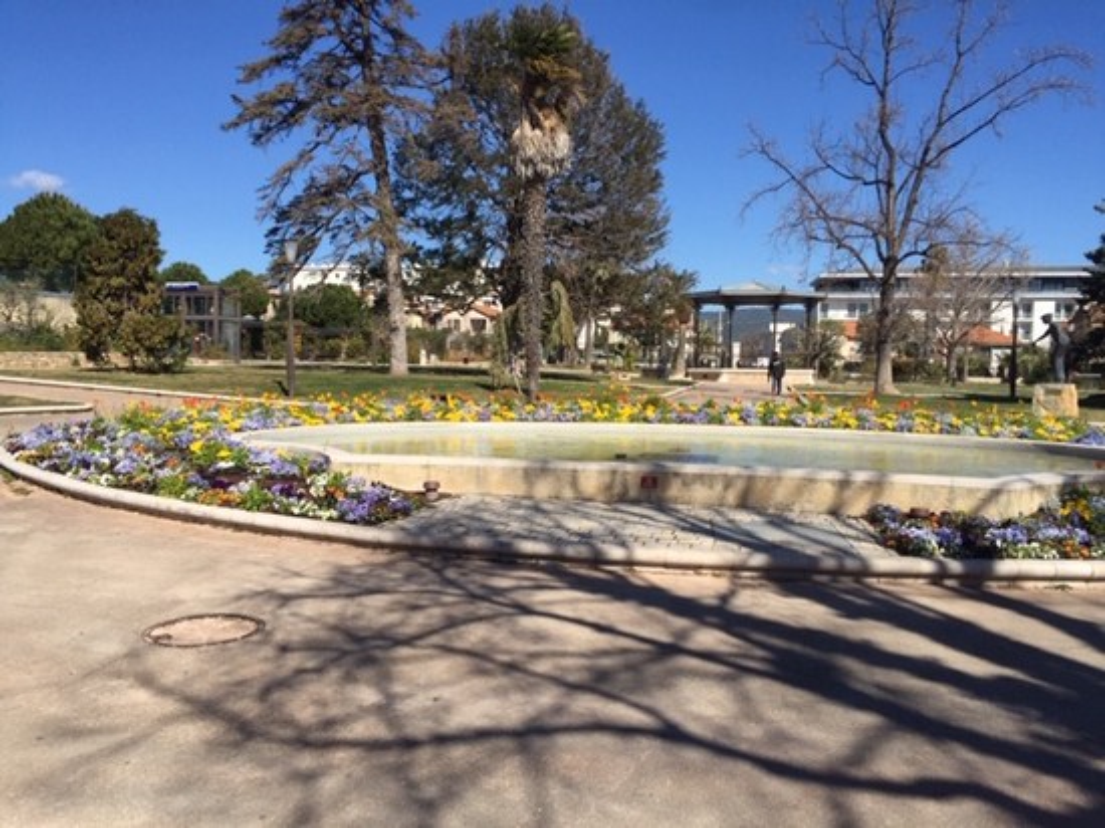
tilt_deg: -3.3
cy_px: 414
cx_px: 552
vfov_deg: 48.2
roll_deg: -0.2
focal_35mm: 29
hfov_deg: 61.7
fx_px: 925
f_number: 2.2
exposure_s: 1/2326
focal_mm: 4.15
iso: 32
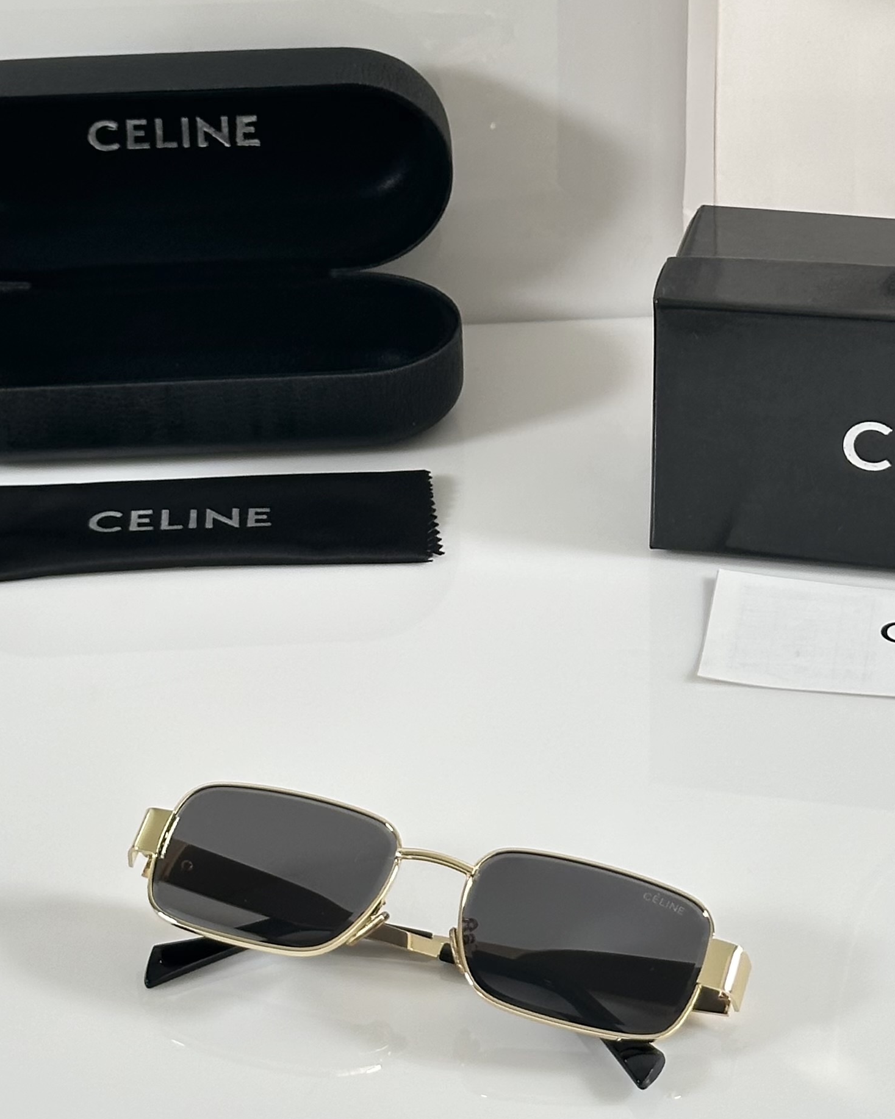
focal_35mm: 103
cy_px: 473
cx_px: 394
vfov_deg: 18.6
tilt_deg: -29.6
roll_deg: +1.1
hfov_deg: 14.9
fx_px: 3411
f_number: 1.78
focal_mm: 6.86
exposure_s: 1/99
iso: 80
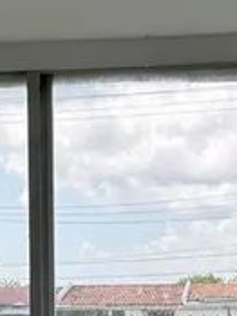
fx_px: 1069
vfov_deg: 16.1
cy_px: 395
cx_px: 105
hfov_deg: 12.6
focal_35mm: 117
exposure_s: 1/1042
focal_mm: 6.76
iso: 80
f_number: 1.78
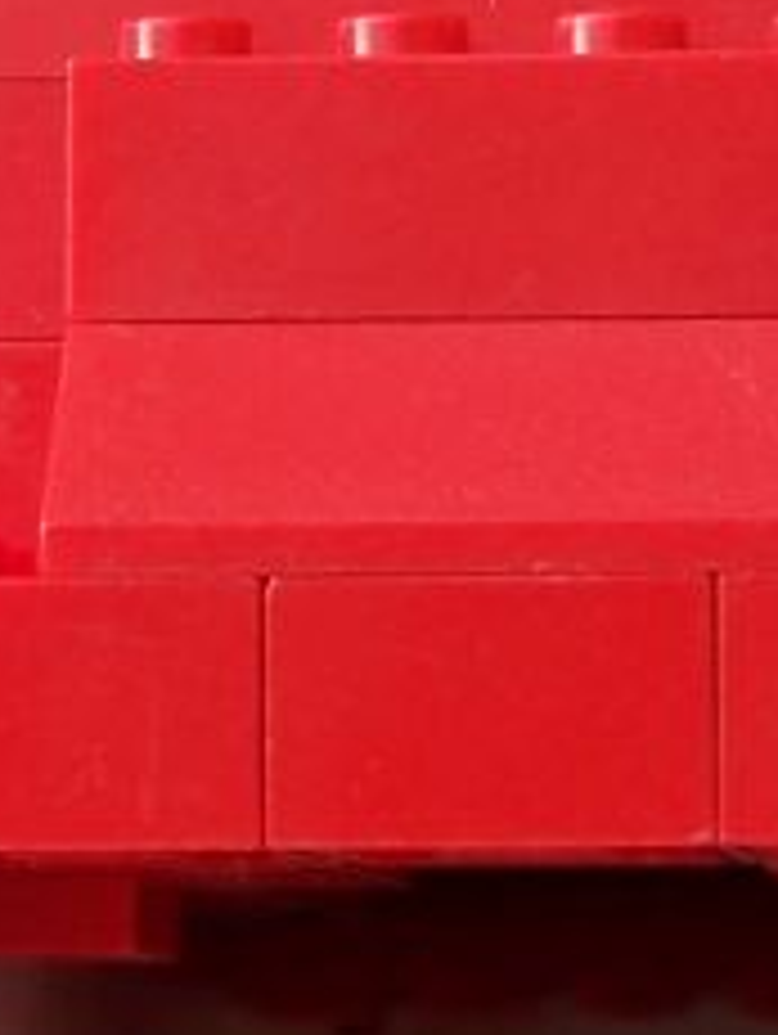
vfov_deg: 6.4
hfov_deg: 4.8
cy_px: 162
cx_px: 576
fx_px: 9183
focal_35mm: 307
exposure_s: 1/90
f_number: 3.2
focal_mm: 11.5
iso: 80
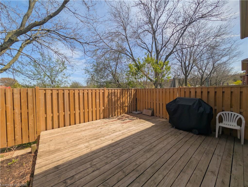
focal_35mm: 12
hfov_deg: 110.5
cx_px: 124
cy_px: 94
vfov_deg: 94.6
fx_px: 86
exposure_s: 1/4082
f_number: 1.7
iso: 56
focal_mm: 2.02
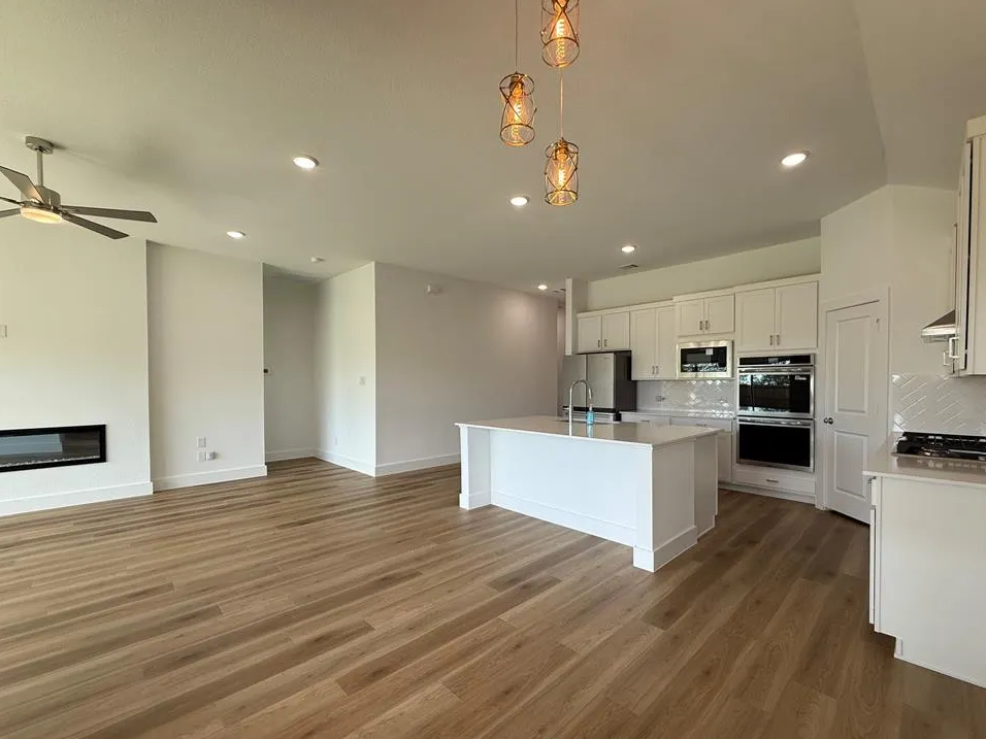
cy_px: 388
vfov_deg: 81.7
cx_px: 506
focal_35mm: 15
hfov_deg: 98.1
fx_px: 427
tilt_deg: -0.8
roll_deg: +0.0
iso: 64
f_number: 2.2
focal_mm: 2.22
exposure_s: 1/120
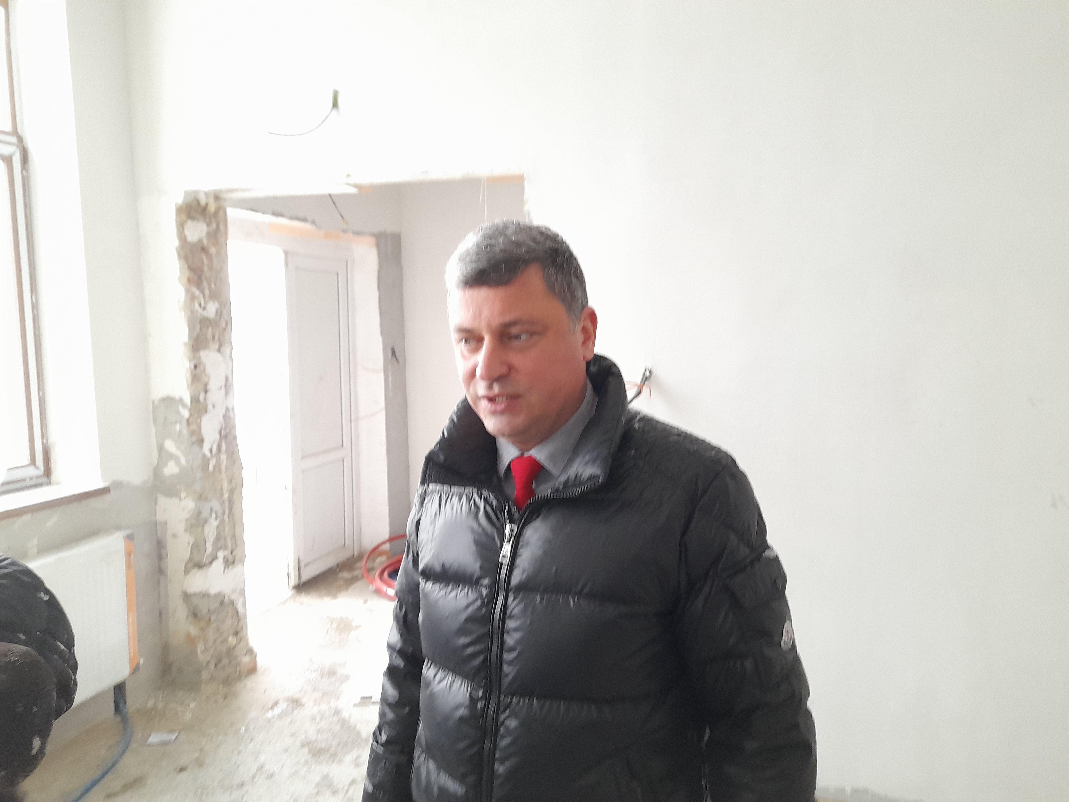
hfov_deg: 69.4
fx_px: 772
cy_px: 401
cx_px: 534
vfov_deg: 54.9
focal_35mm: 25
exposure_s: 1/33
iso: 400
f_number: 2
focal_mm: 4.6
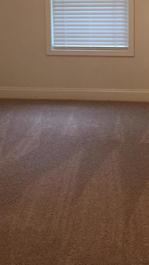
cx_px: 63
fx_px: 498
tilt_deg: -5.5
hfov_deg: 17.0
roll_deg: +2.3
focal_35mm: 71
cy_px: 18
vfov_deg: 28.4
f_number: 2.2
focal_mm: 4.15
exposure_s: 1/30
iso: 50
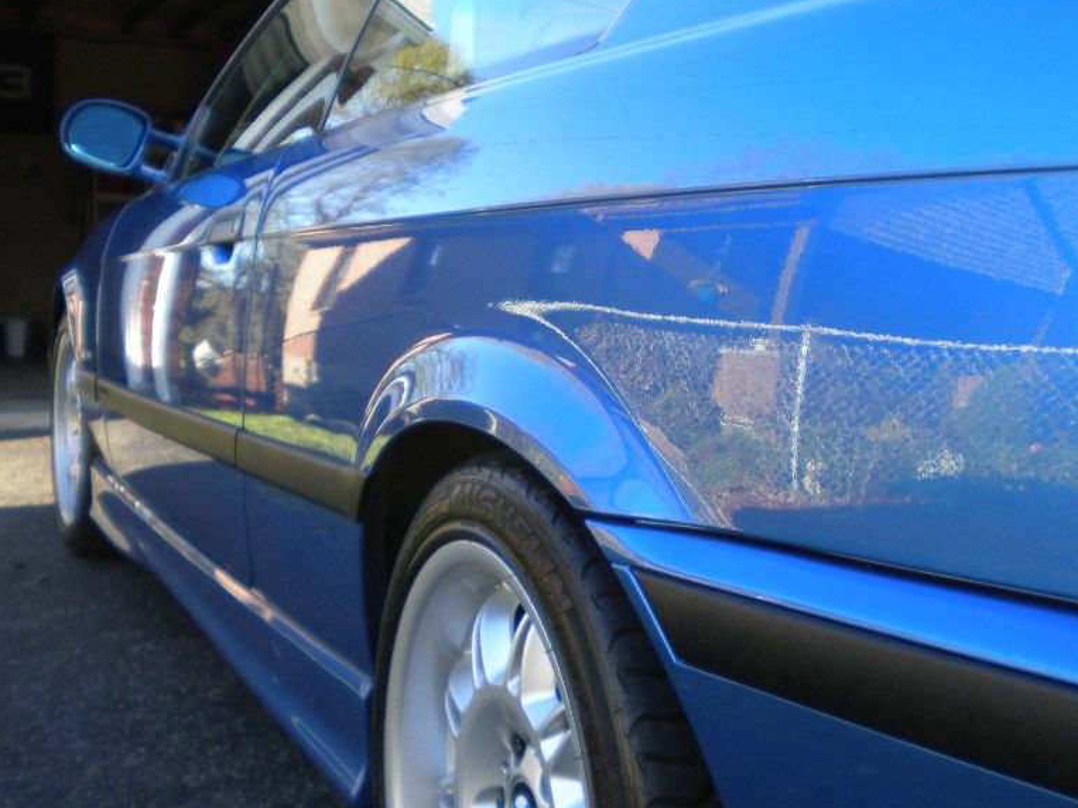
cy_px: 391
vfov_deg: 30.9
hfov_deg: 40.2
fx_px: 1463
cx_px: 675
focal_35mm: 47
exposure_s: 1/125
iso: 80
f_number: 3.1
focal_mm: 6.3
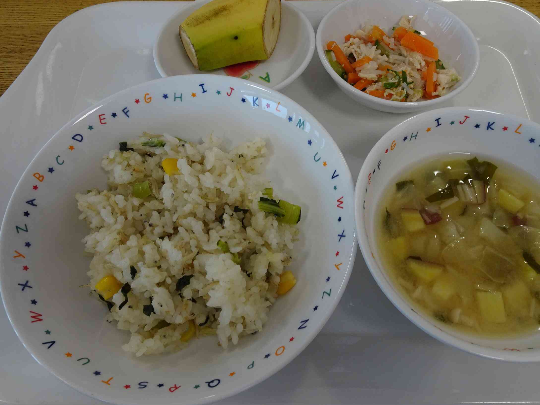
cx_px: 284
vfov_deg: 51.4
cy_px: 199
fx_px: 421
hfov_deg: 65.3
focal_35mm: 27
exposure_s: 1/50
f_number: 3.5
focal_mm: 4.1
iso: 80
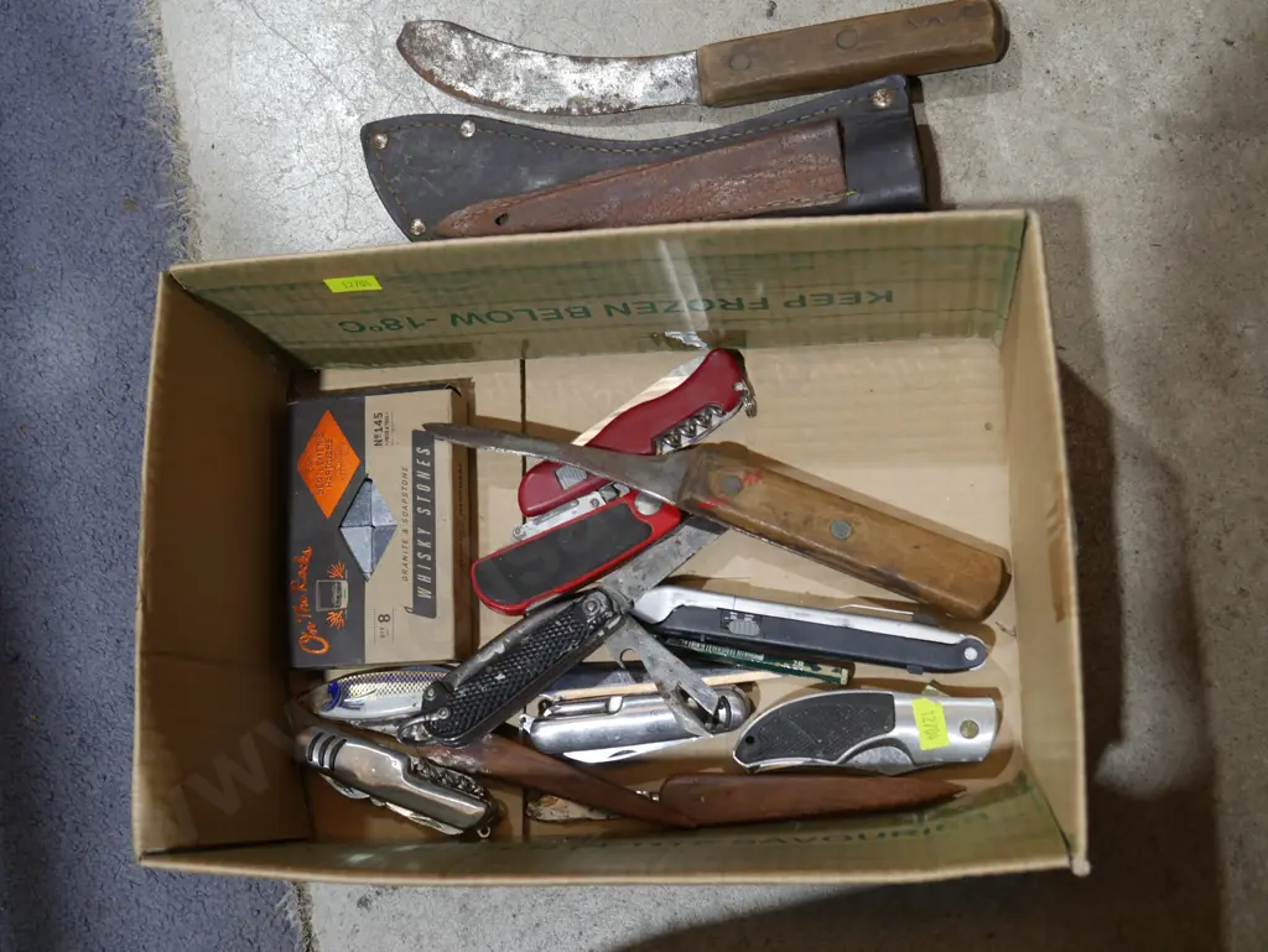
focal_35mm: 40
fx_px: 1466
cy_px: 476
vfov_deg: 36.0
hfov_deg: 46.8
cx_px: 634
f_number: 4.5
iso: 320
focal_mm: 20
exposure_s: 1/60
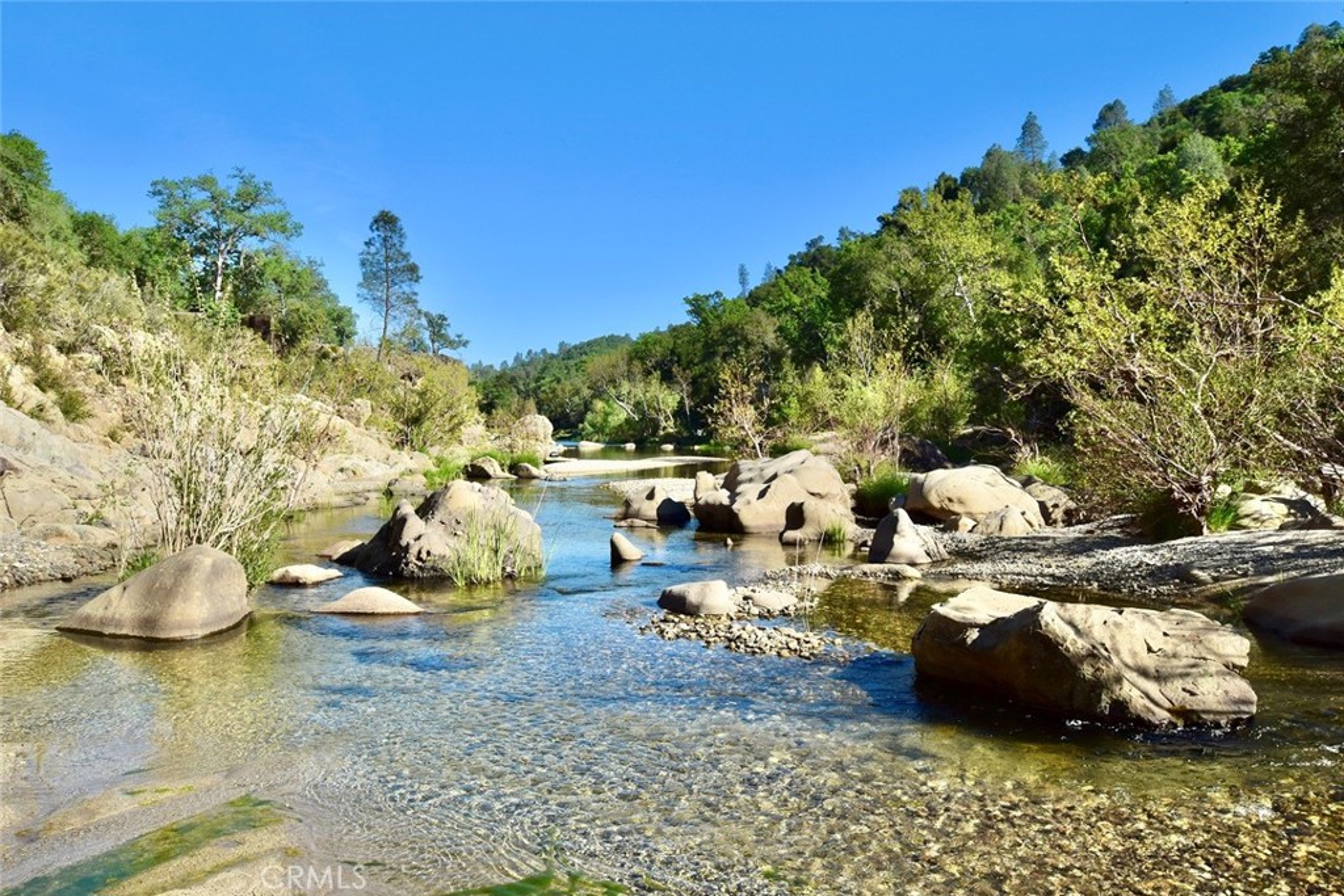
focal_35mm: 30
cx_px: 672
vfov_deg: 43.6
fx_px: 1120
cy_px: 448
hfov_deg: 61.9
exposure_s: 1/400
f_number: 11
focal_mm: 20
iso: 400
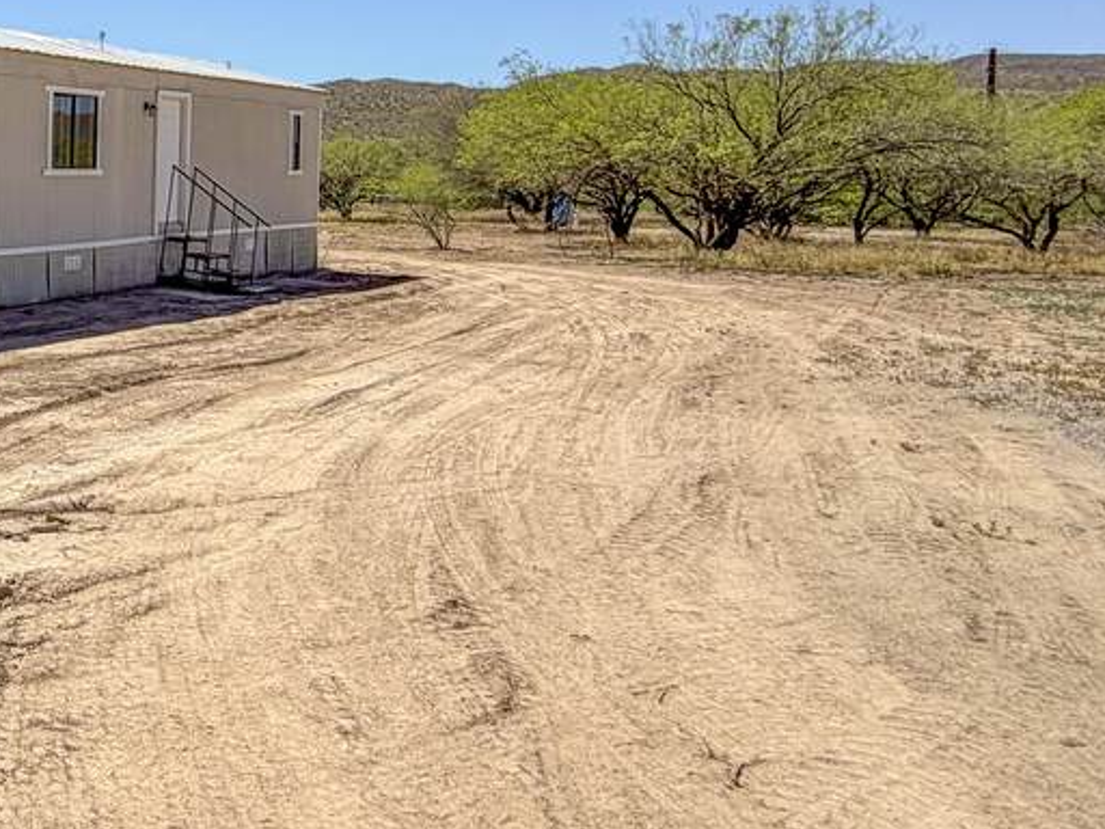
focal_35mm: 35
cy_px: 246
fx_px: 1117
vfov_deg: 40.0
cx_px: -253
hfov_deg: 37.8
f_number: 2.2
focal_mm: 2.22
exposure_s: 1/1167
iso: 20
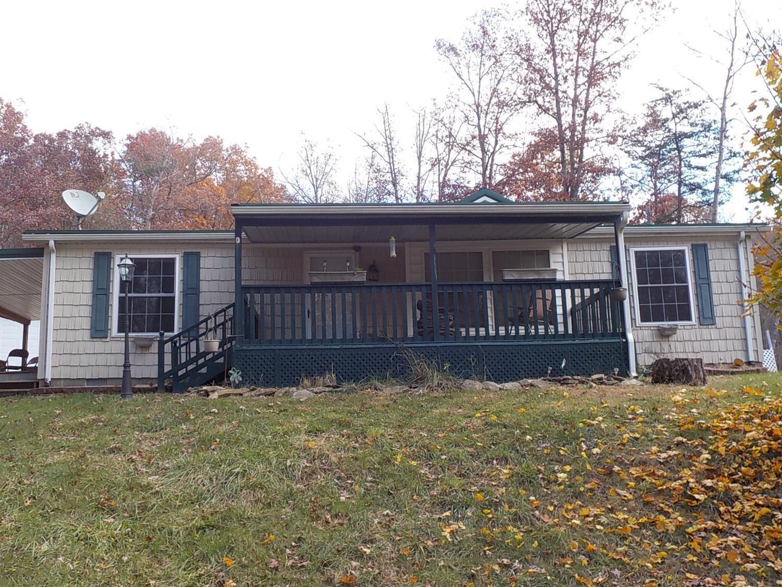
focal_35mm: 38
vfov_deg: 37.7
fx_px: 858
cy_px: 294
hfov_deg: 49.0
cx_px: 391
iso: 125
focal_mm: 5.2
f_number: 3.7
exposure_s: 1/200
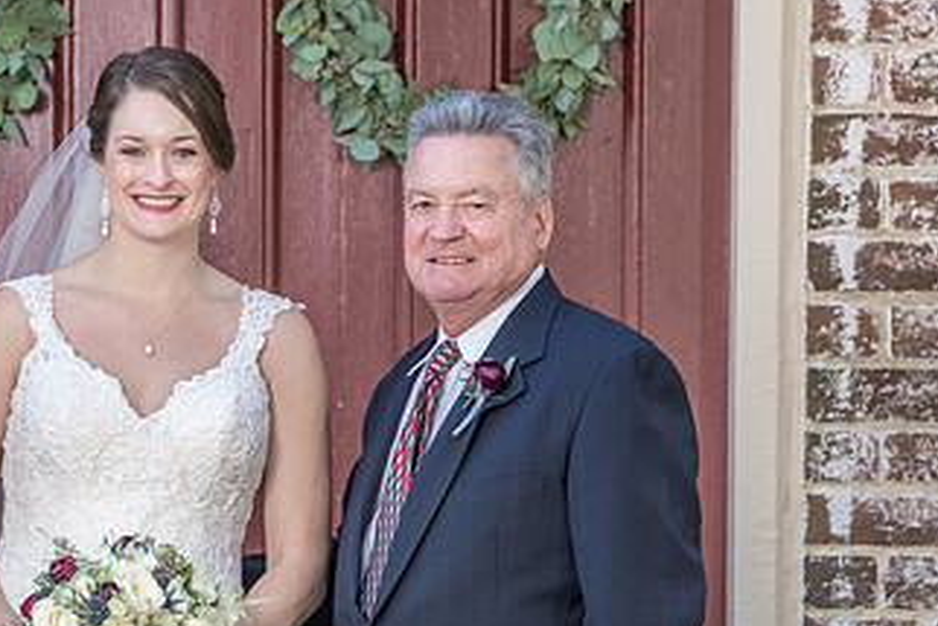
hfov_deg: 5.6
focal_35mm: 365
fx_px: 9514
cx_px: 231
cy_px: 480
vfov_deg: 3.8
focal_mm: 170
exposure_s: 1/200
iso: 400
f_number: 4
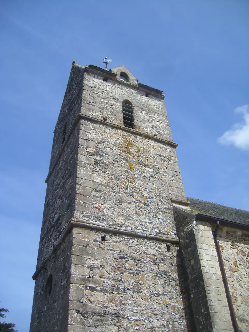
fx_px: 336
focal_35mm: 35
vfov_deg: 52.6
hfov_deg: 40.7
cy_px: 166
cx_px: 124
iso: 50
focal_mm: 5.8
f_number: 7.1
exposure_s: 1/284
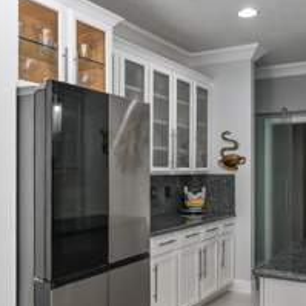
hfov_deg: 40.0
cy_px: 168
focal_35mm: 42
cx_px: 152
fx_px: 420
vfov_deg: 40.0
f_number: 11
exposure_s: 1/15
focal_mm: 20.5
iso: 640
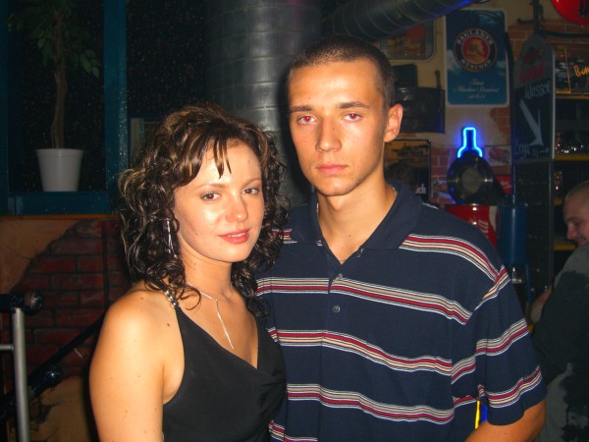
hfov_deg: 49.0
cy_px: 221
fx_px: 647
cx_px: 294
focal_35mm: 38
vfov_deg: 37.7
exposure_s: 1/60
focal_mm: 7.9
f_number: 2.8
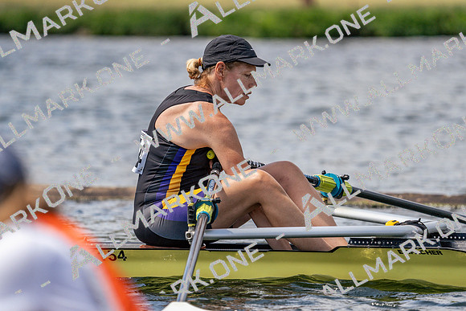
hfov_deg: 4.9
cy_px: 156
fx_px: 5425
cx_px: 233
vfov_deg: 3.3
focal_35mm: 419
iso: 320
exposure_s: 1/2000
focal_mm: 419
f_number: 6.3
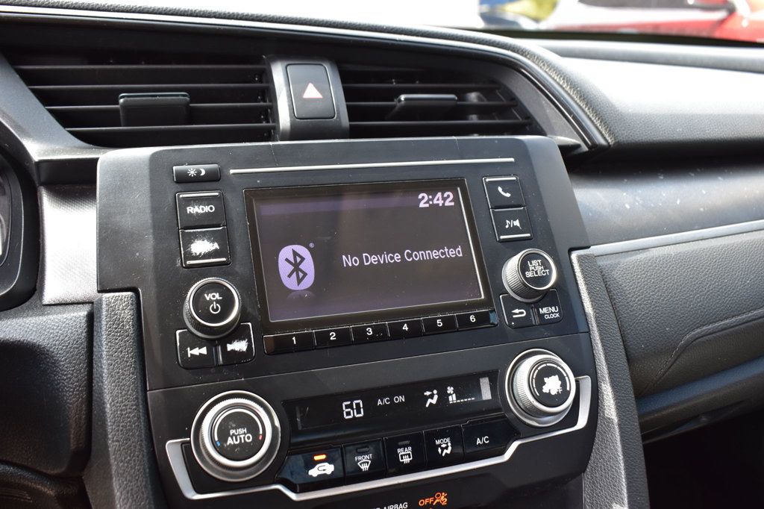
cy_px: 254
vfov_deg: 38.3
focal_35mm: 34
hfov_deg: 55.1
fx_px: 732
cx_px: 382
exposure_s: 1/20
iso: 400
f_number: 6.3
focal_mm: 23
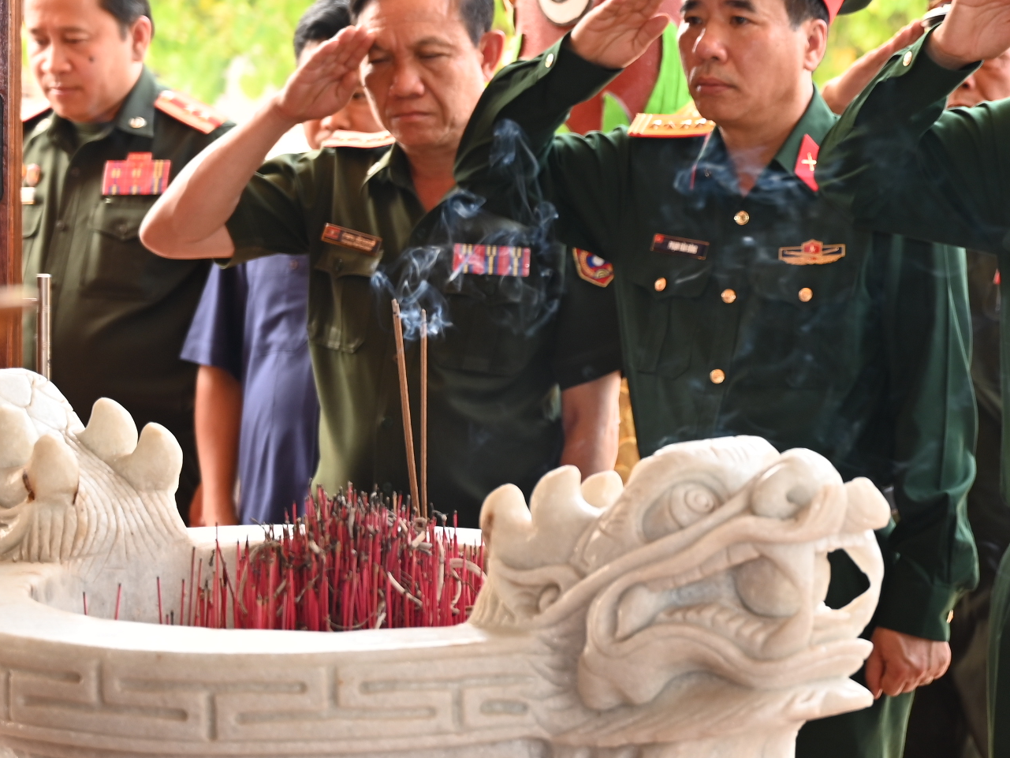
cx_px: 919
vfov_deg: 12.6
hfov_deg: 16.5
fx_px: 3443
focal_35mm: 118
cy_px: 297
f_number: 4
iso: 220
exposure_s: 1/60
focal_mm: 52
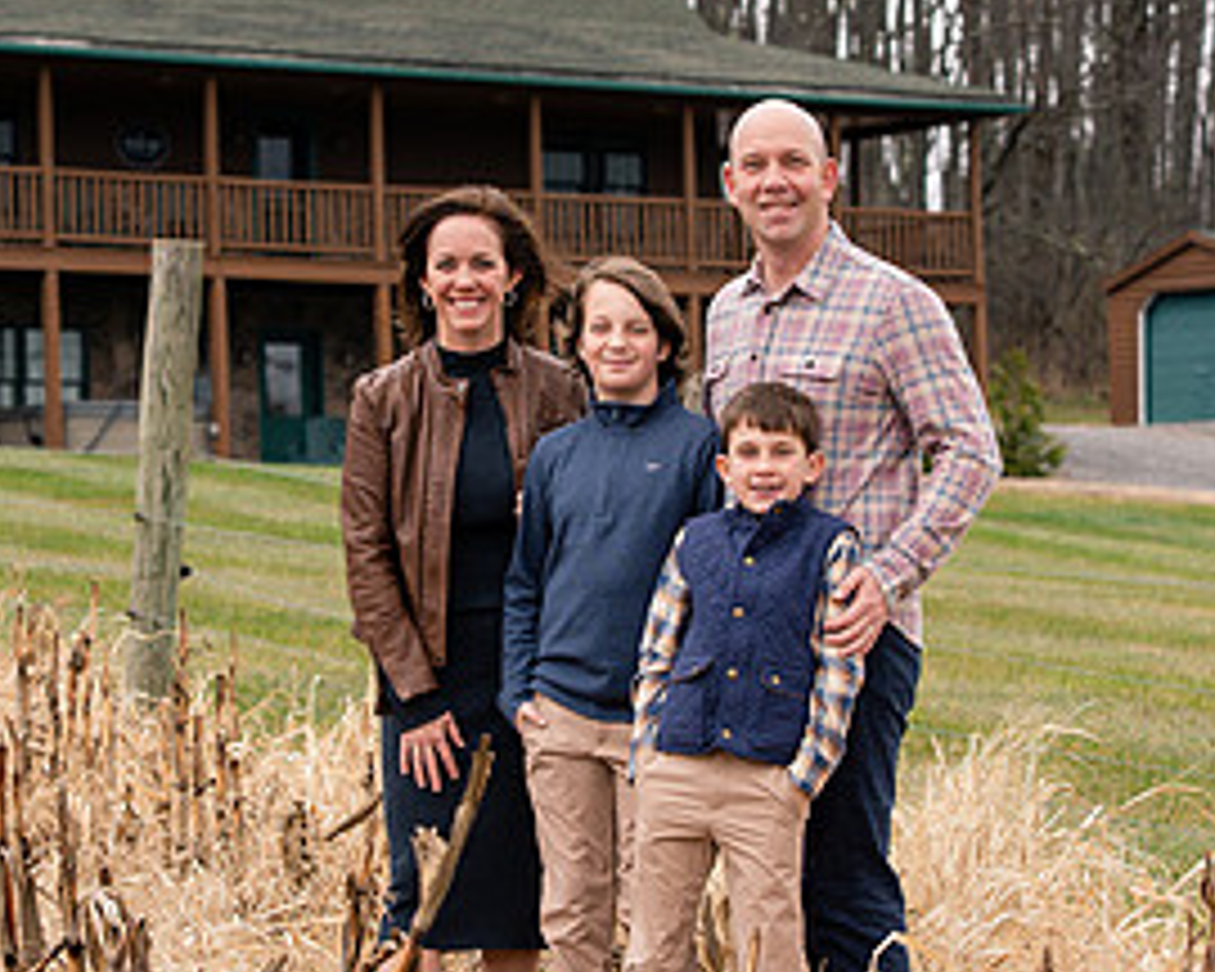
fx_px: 6652
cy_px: 500
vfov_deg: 8.4
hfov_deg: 10.4
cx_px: 606
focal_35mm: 185
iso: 320
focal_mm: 85
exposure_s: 1/320
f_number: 5
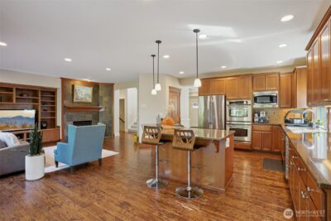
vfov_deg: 70.5
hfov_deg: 93.3
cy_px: 110
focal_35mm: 17
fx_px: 156
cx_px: 166
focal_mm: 17
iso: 400
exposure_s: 1/8
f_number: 8
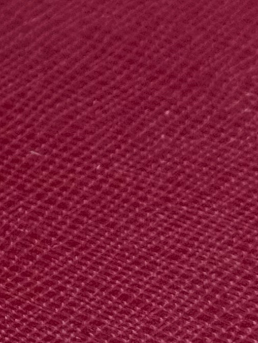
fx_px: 2841
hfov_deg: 5.0
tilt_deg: -18.4
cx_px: -446
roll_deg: +1.3
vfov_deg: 6.4
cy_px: -638
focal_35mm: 286
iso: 64
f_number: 1.78
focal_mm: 6.76
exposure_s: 1/163
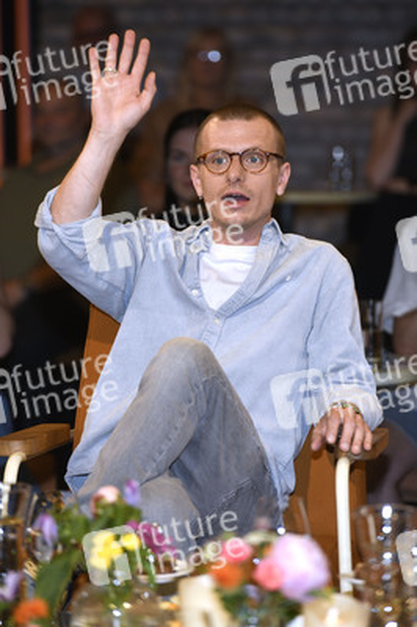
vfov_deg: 10.3
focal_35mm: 200
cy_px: 314
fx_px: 3481
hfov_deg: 6.9
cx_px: 208
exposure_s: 1/320
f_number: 5
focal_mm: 200
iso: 1250
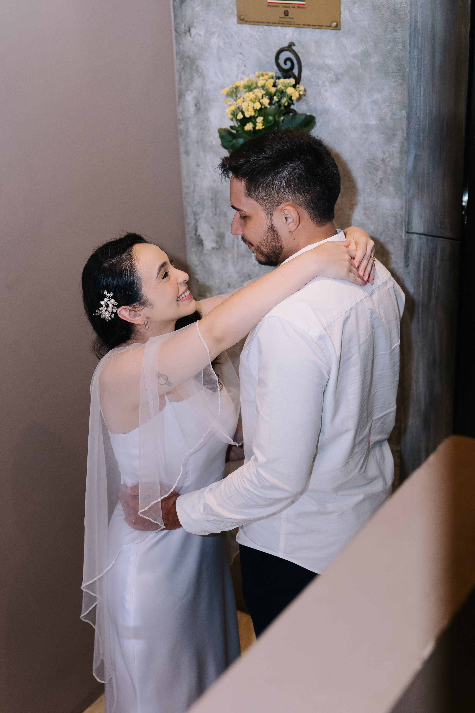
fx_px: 1108
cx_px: 238
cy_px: 356
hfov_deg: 24.2
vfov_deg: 35.6
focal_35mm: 56
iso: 1000
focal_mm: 54
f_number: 3.5
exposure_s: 1/250
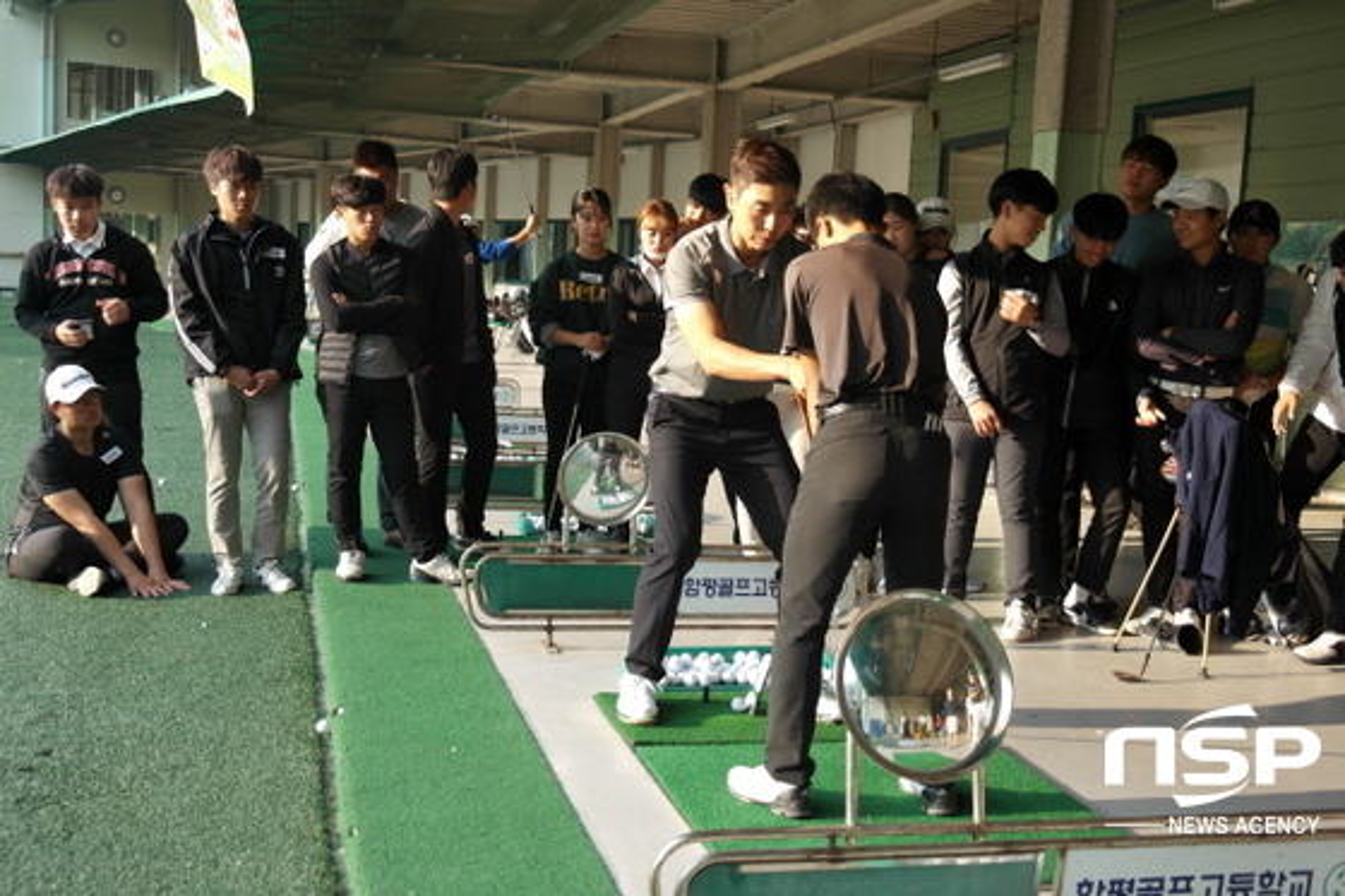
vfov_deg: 32.6
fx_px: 1531
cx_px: 672
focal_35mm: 41
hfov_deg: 47.4
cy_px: 448
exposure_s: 1/100
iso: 100
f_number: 4
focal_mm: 27
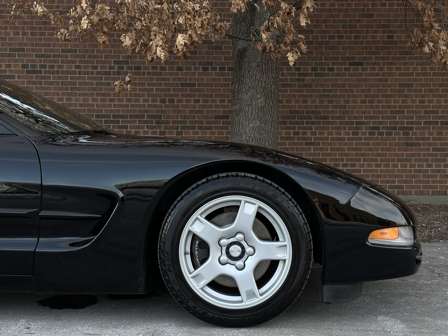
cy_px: 168
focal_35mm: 48
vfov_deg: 30.3
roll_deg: +0.2
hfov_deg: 39.7
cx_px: 224
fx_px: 621
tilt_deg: -0.9
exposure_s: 1/508
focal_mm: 6.86
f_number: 1.78
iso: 64
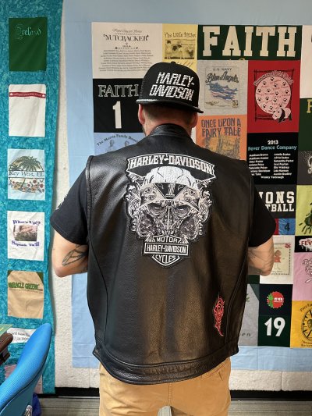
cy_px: 208
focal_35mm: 24
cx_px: 156
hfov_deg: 56.8
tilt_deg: -5.6
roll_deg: -0.7
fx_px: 288
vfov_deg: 71.6
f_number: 1.78
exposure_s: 1/60
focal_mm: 6.86
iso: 400
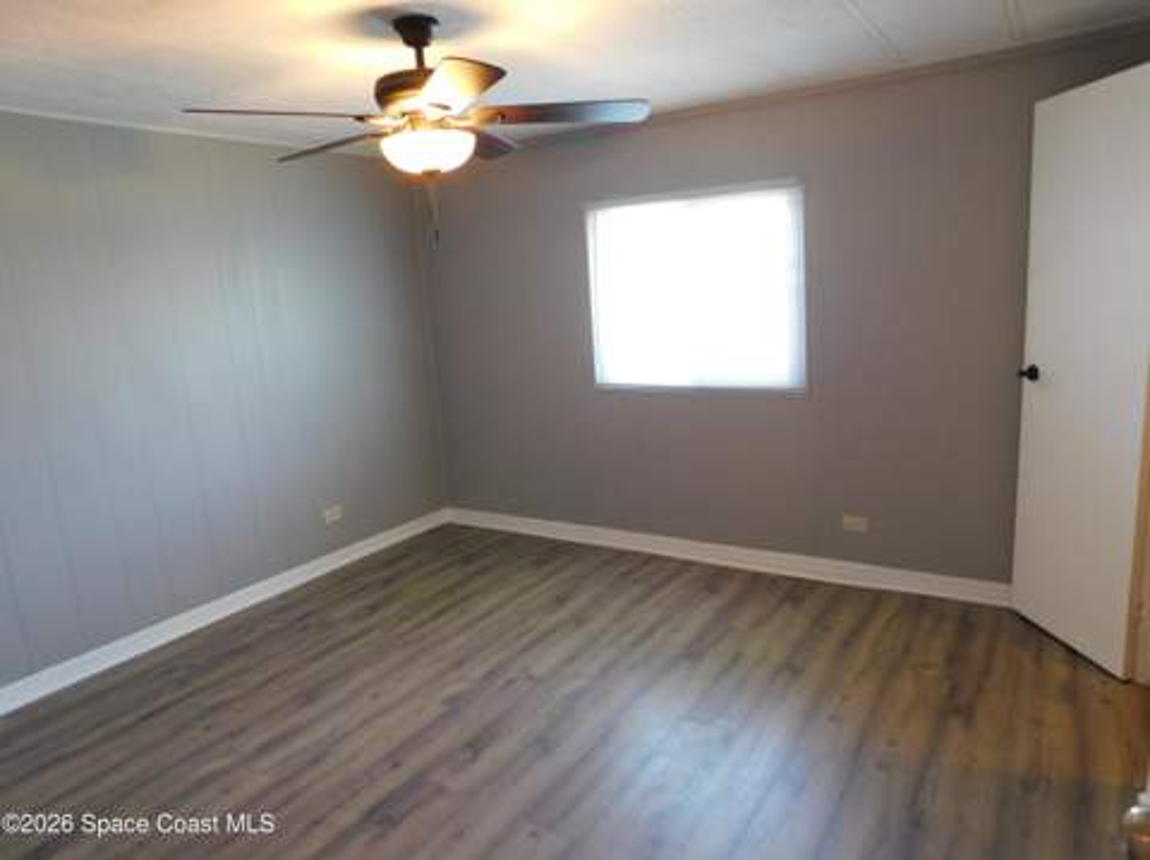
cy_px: 430
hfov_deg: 74.0
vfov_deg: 58.8
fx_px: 763
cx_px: 575
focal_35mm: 23
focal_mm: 4
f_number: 3
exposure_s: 1/30
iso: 400
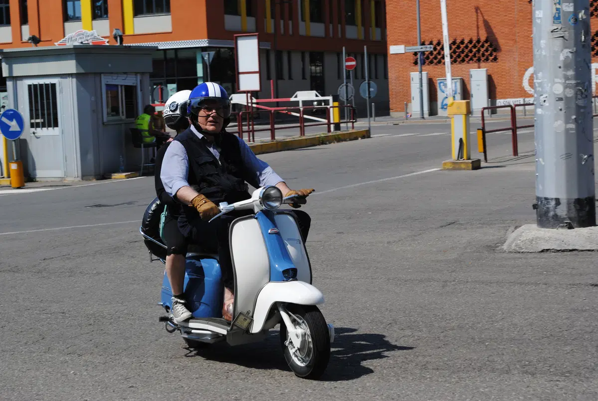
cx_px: 299
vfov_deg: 16.6
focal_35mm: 82
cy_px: 200
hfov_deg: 24.6
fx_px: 1372
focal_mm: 55
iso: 100
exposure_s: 1/250
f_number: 8
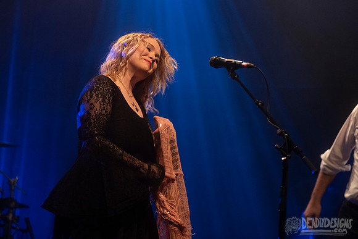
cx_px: 184
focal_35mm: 113
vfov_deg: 12.1
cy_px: 104
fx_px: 1126
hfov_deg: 18.1
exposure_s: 1/200
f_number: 3.2
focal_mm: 100
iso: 2500
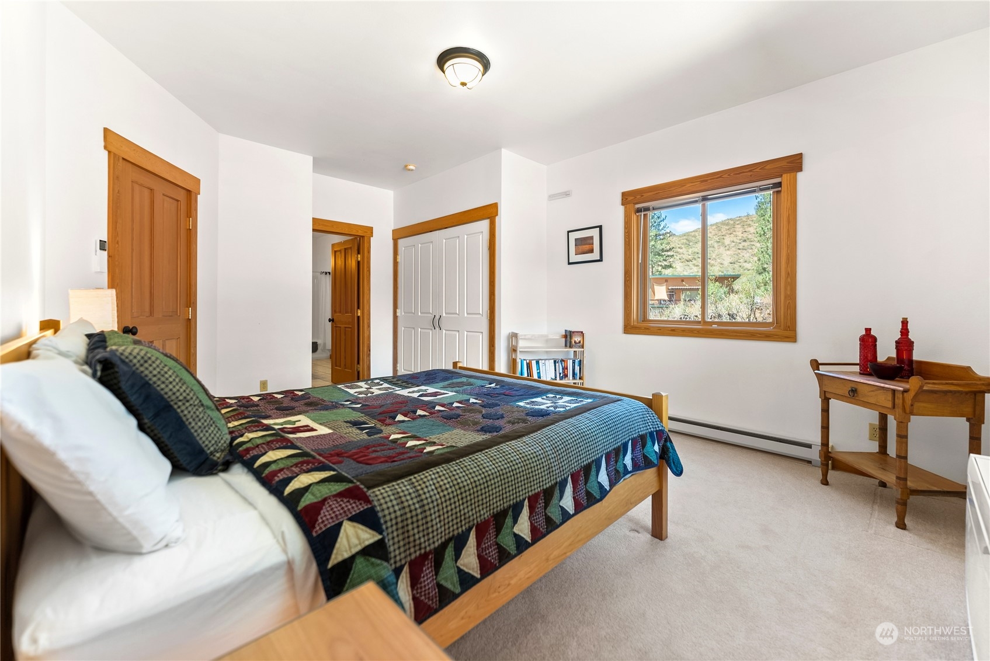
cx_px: 495
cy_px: 330
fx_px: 385
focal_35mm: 14
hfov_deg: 104.2
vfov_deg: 81.3
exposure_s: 1/20
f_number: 2.8
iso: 400
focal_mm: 14
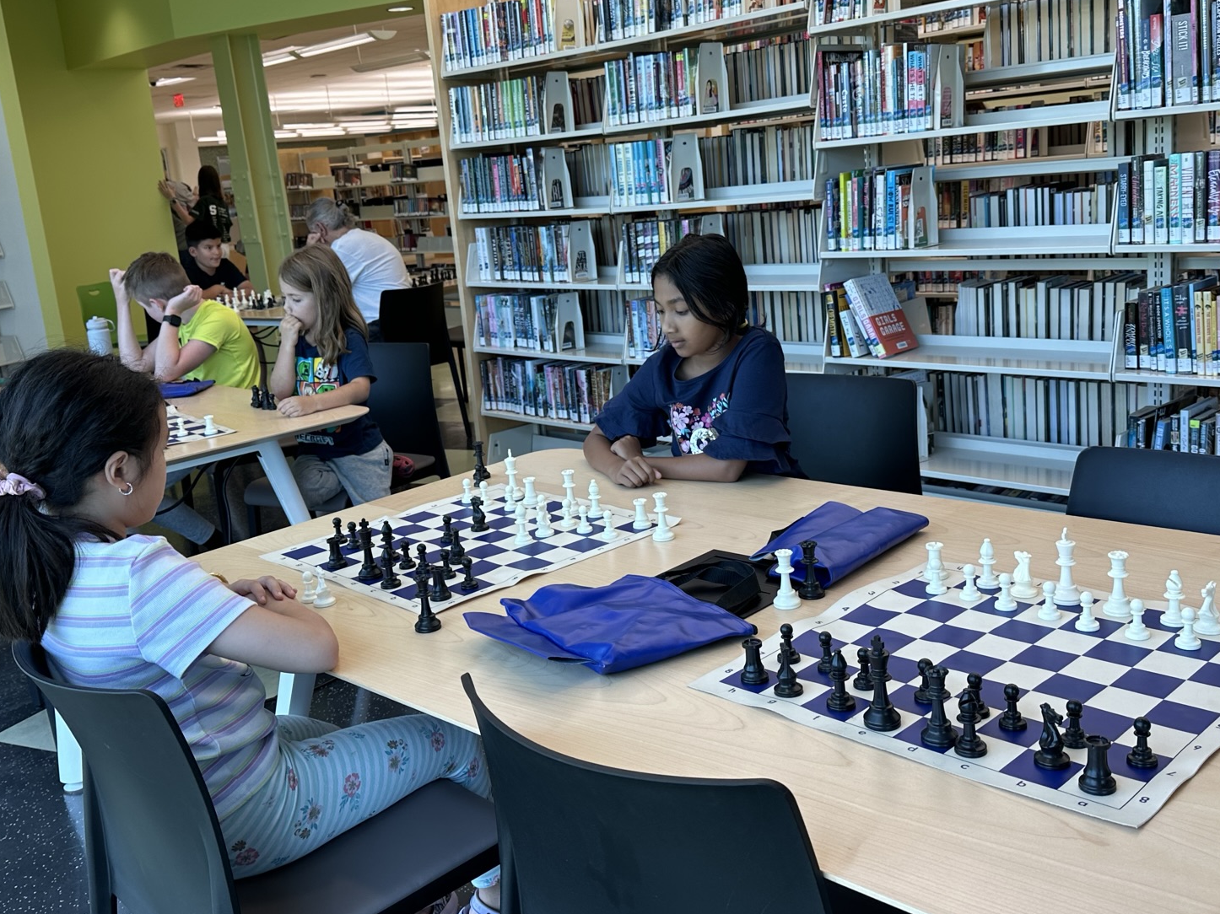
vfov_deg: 41.8
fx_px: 1198
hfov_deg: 54.0
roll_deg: +5.5
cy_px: 427
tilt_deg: -12.5
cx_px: 595
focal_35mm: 34
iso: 64
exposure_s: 1/154
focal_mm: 6.86
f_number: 1.78
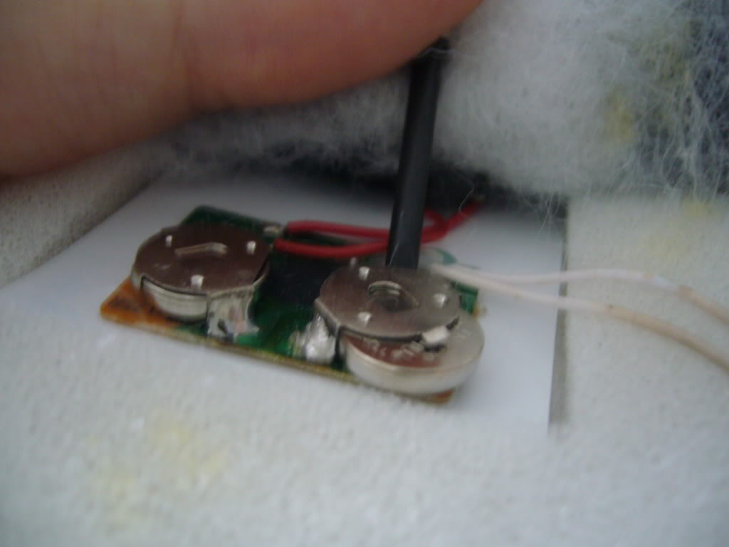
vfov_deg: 40.7
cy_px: 274
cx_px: 364
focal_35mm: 35
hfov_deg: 52.6
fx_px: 737
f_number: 2.8
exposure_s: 1/8
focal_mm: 5.8
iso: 200
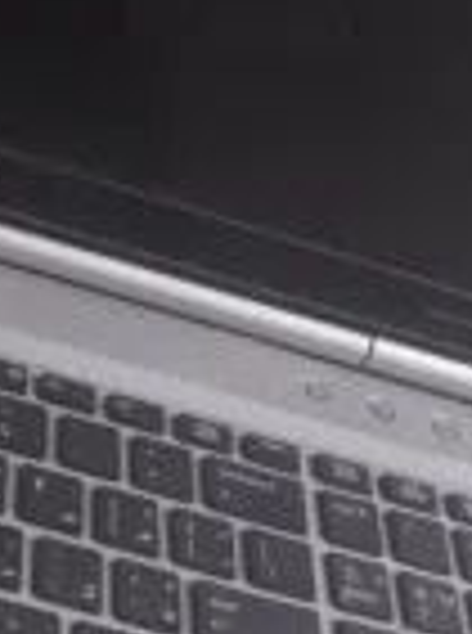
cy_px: 216
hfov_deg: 19.0
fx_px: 1352
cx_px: -45
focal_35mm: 74
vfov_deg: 26.3
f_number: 1.8
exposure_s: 1/33
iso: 400
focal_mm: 4
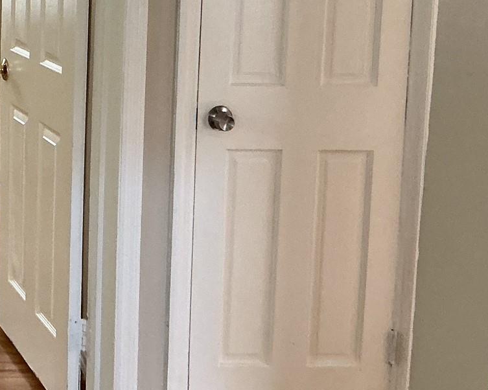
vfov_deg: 19.4
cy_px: 20
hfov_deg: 23.2
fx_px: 1112
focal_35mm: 77
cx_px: -57
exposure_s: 1/60
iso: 125
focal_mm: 3
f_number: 1.8
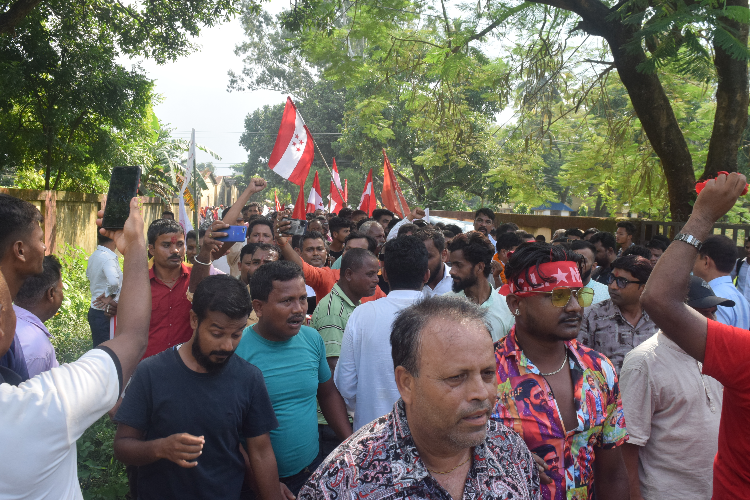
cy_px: 250
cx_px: 375
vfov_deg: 41.7
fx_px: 656
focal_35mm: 32
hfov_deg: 59.5
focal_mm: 21
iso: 800
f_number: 11
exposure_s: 1/500
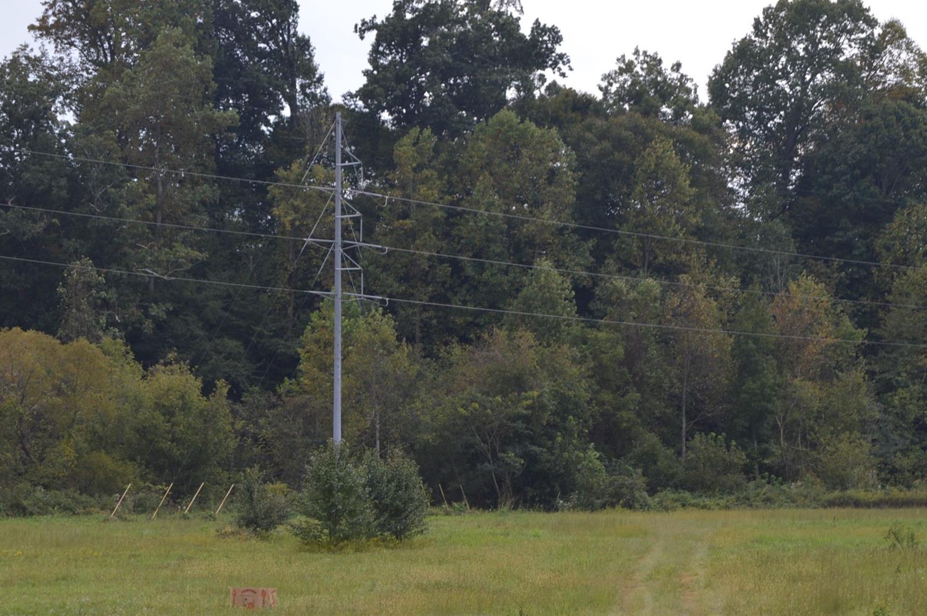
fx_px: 2872
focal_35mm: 112
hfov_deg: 18.3
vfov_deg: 12.2
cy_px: 399
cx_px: 483
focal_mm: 55
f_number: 5.6
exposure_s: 1/160
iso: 100
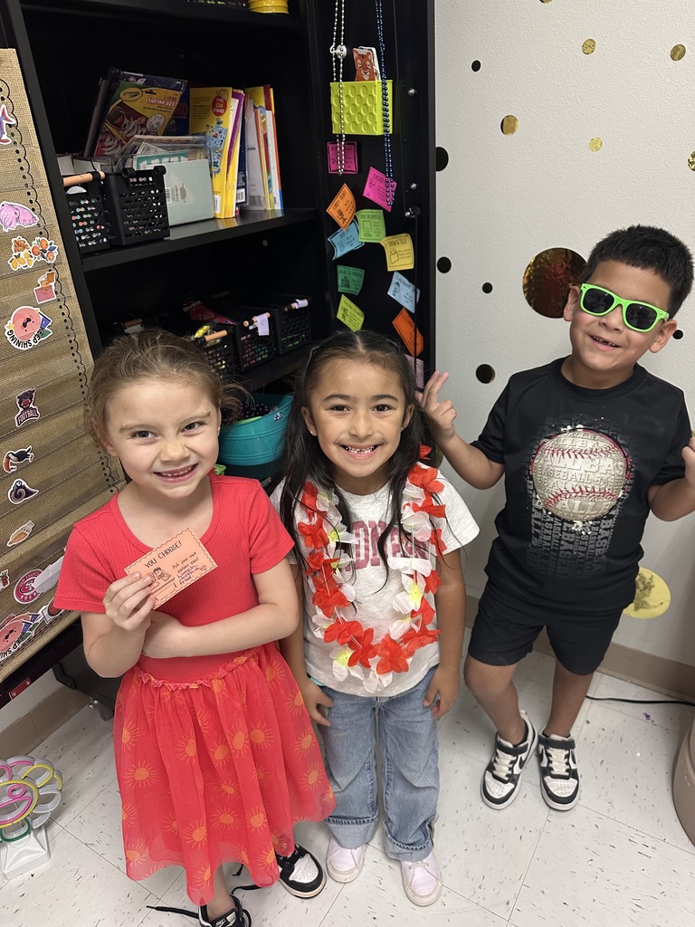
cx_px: 348
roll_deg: +2.9
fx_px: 642
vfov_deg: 71.6
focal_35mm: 24
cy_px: 464
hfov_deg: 56.8
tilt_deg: -25.1
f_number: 1.78
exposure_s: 1/60
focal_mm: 6.86
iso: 250
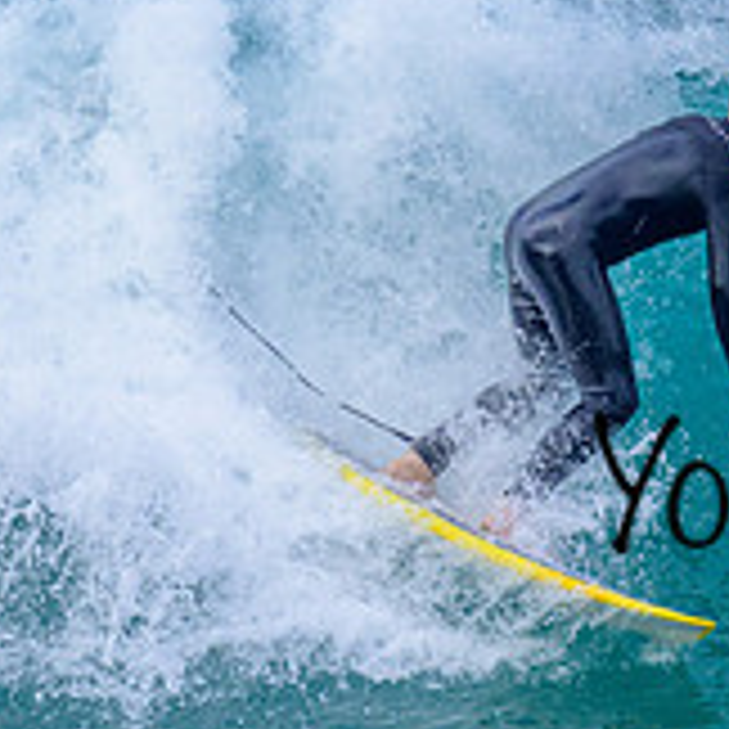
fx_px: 79746
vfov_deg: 0.5
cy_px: 358
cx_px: 944
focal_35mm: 3347
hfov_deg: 0.5
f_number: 6.3
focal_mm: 800
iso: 560
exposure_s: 1/2000
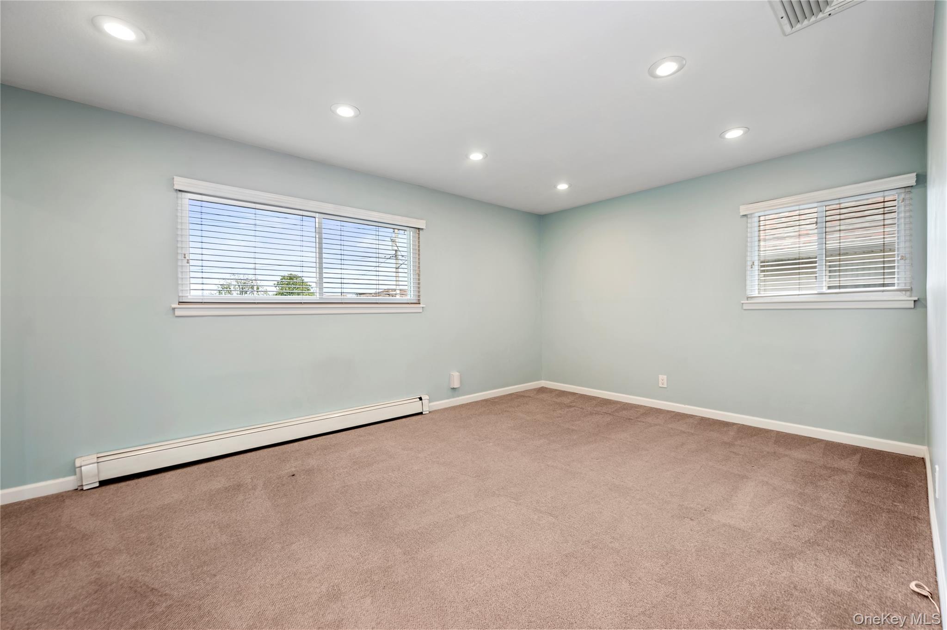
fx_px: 368
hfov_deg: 104.3
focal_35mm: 14
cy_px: 315
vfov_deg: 81.1
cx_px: 474
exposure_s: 1/20
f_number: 4
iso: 125
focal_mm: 14
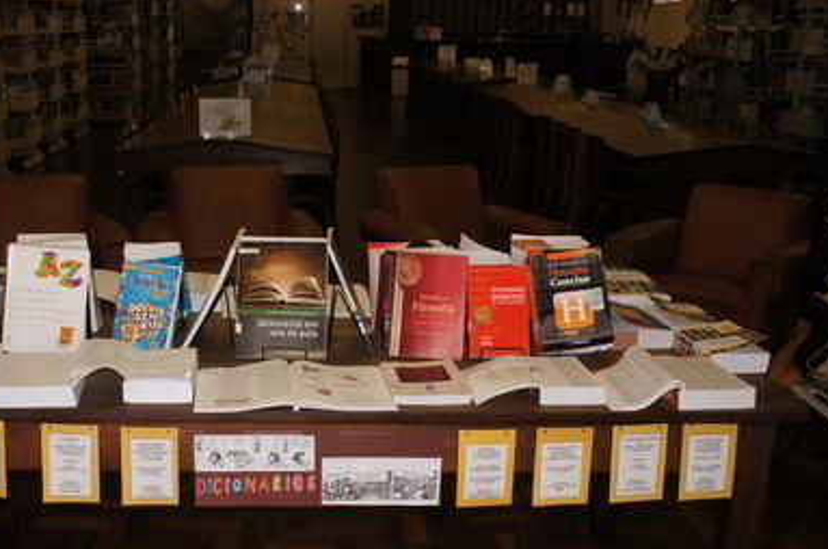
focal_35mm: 43
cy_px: 338
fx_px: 987
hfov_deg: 45.1
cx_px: 308
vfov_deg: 31.0
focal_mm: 22
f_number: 9
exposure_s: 1/60
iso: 800
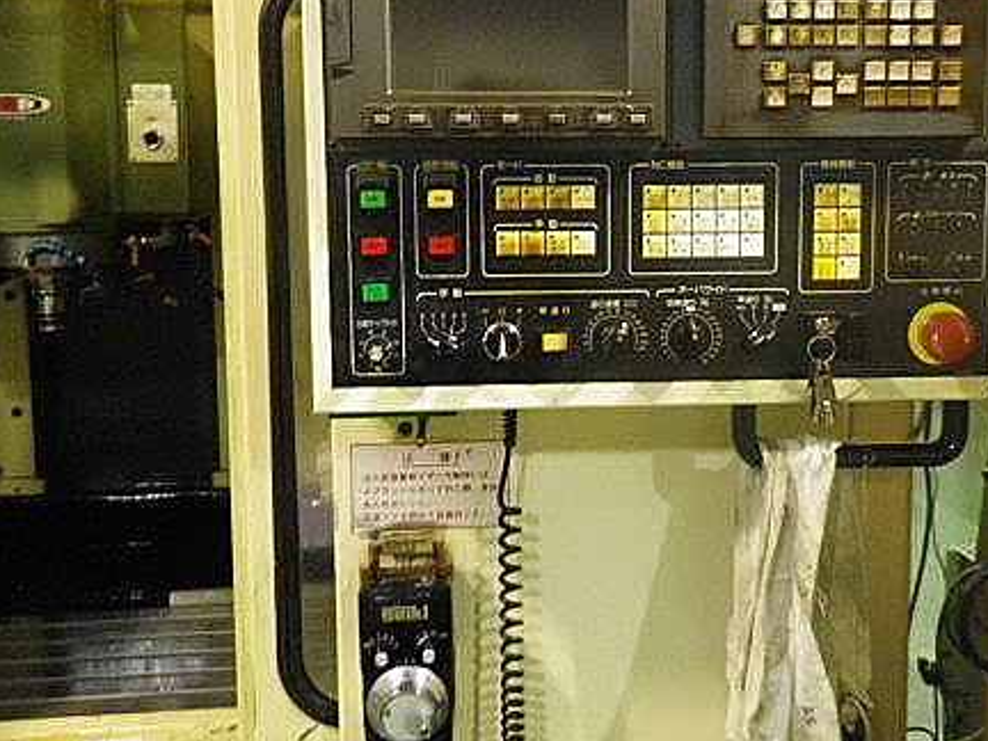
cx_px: 579
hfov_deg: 49.9
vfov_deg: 38.4
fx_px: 1056
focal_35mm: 37
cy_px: 270
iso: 500
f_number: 3.5
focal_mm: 4.5
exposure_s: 1/15
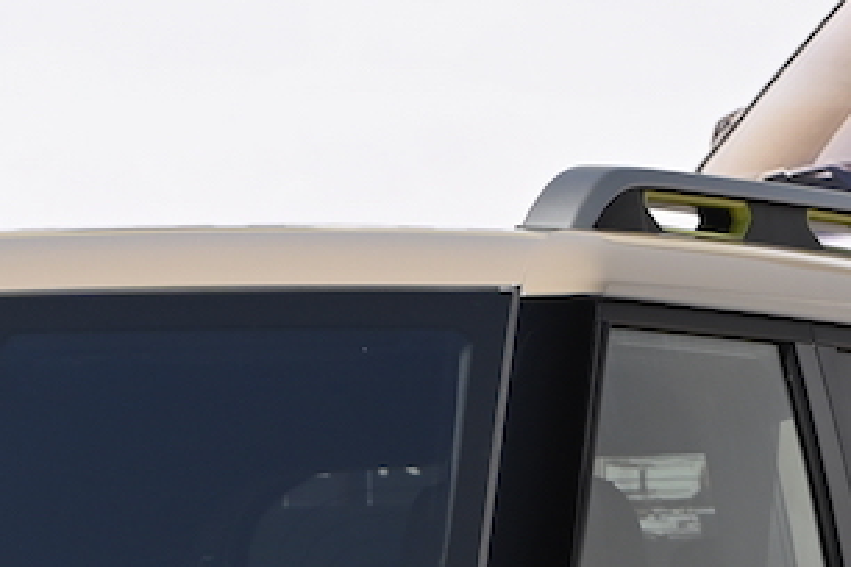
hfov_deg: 2.5
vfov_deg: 1.7
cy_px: 1276
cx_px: -156
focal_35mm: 810
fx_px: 19146
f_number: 7.1
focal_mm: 155
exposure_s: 1/250
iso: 200
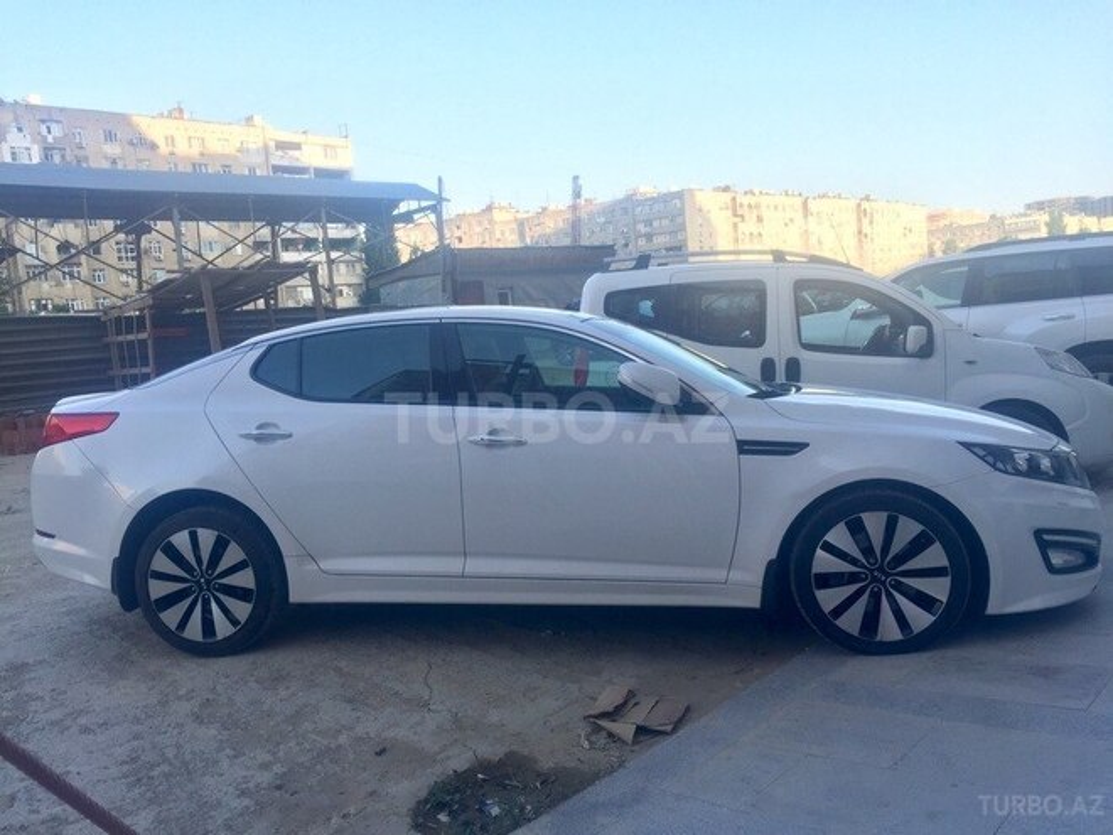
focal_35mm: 29
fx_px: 932
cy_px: 418
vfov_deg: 48.2
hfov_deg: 61.7
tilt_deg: -4.6
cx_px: 556
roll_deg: +3.2
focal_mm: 4.15
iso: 32
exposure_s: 1/295
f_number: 2.2
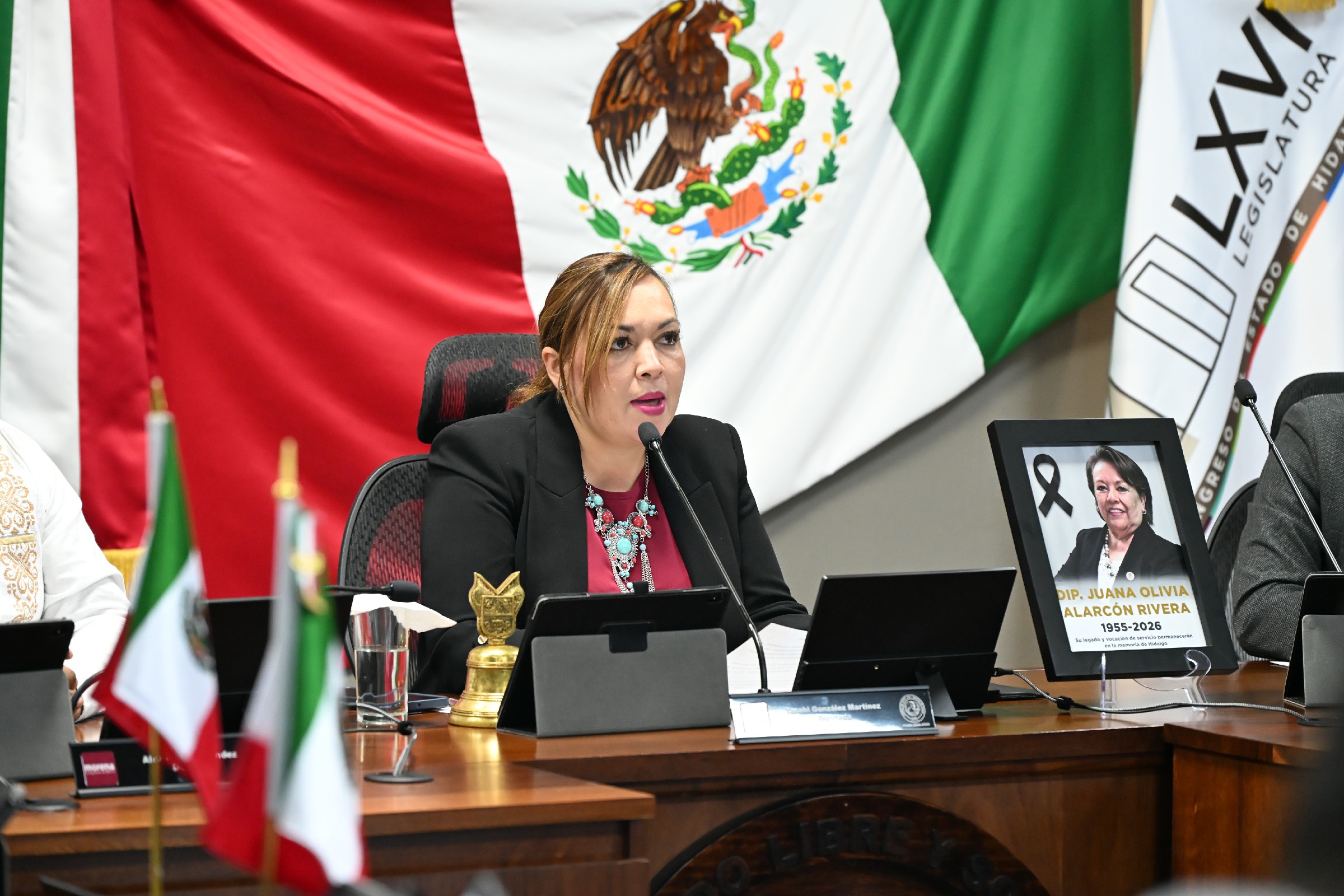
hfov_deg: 17.1
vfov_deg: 11.4
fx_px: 4480
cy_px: 448
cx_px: 672
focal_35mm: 120
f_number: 5
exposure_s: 1/100
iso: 5000
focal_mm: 120
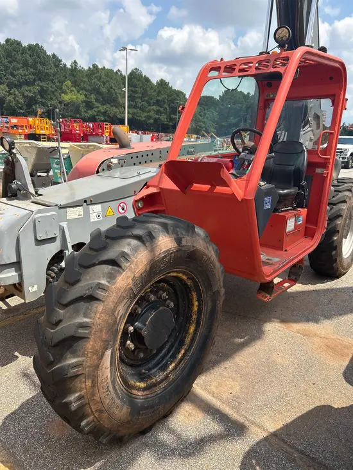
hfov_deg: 53.1
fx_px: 353
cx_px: 176
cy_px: 235
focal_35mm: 26
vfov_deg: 67.3
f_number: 1.5
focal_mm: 5.7
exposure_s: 1/2404
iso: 50
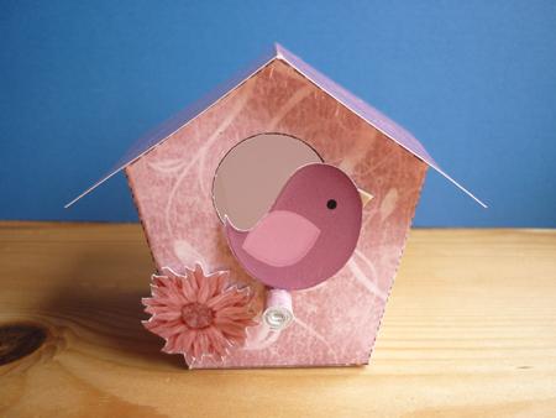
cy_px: 209
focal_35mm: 33
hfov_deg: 55.3
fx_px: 530
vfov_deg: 43.0
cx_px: 278
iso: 100
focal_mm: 5.5
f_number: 2.8
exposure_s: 1/30
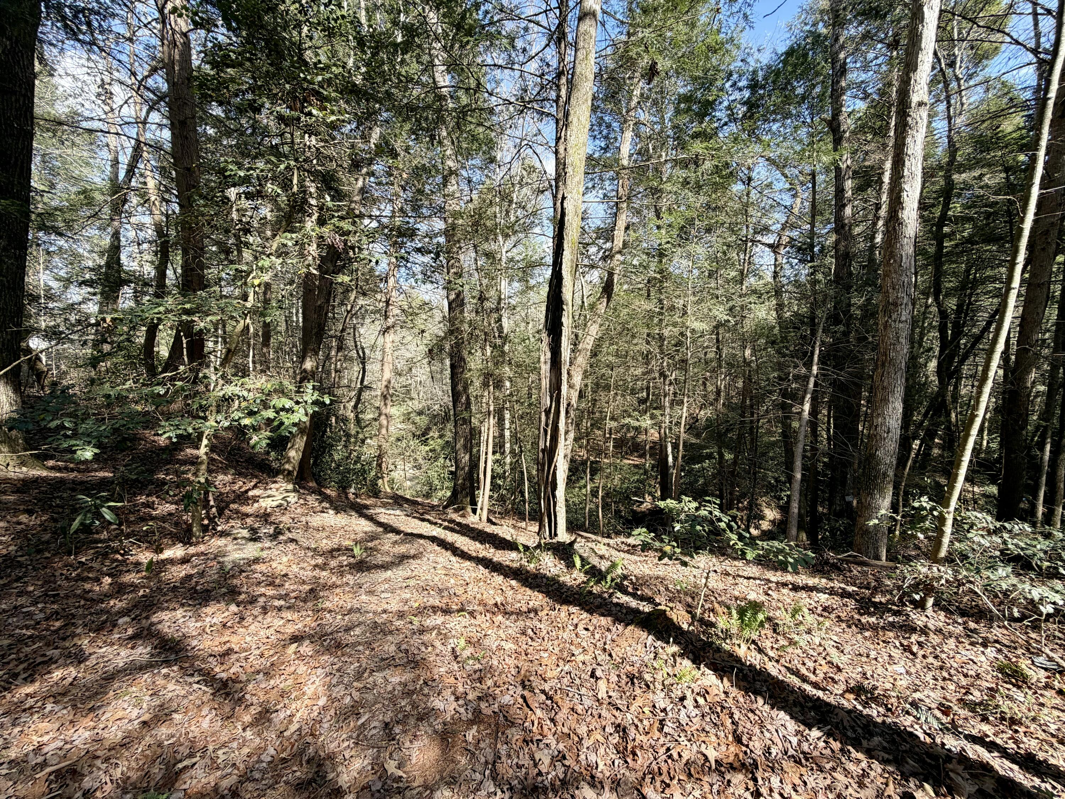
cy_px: 400
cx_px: 532
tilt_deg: -4.6
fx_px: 431
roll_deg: +0.3
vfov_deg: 85.7
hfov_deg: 102.1
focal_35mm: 14
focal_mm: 2.22
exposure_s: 1/271
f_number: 2.2
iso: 50
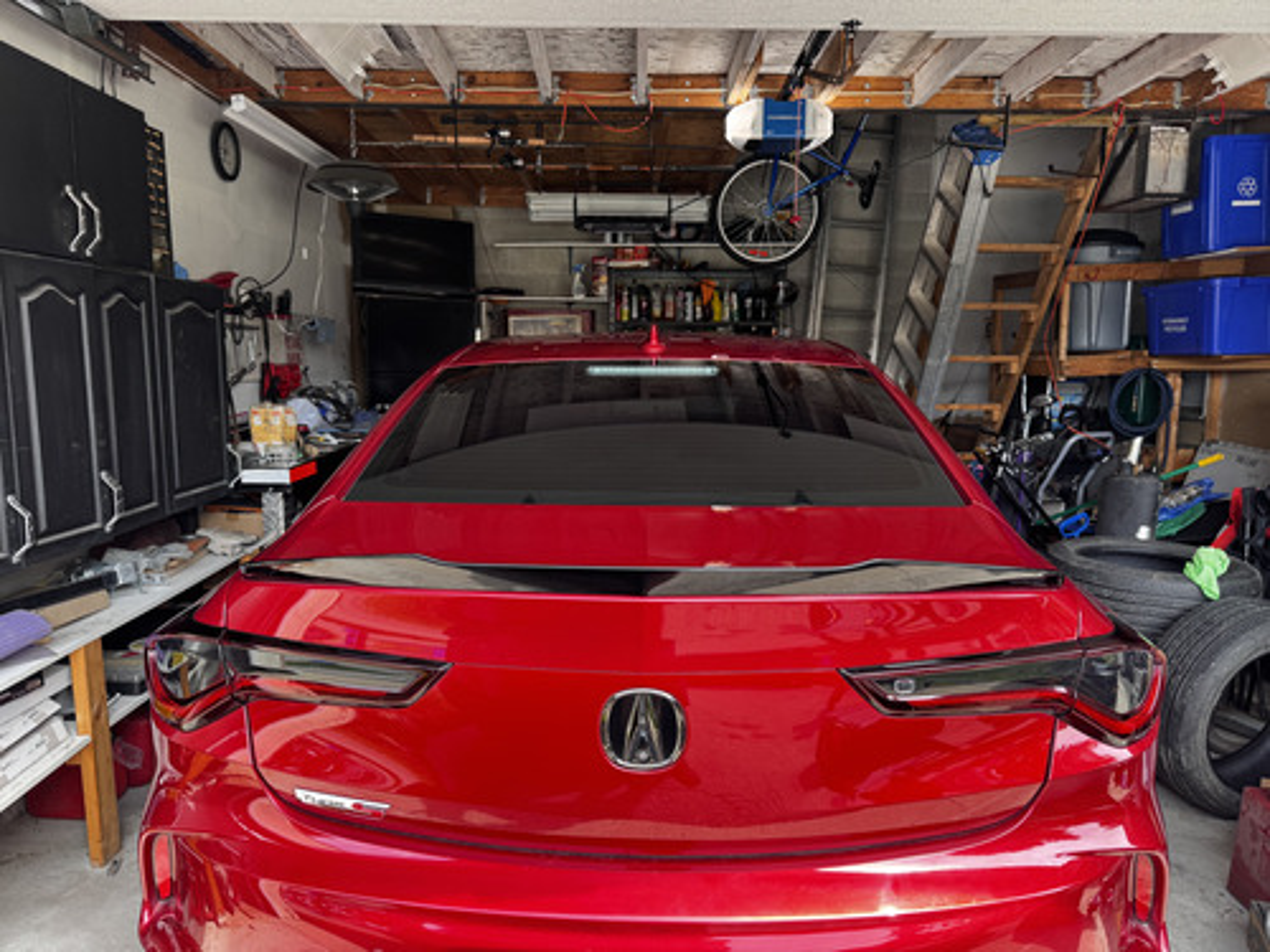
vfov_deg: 56.8
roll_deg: +0.1
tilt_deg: -5.8
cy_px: 476
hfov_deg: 71.6
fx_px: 881
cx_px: 635
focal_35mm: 24
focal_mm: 6.76
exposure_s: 1/136
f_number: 1.78
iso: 50
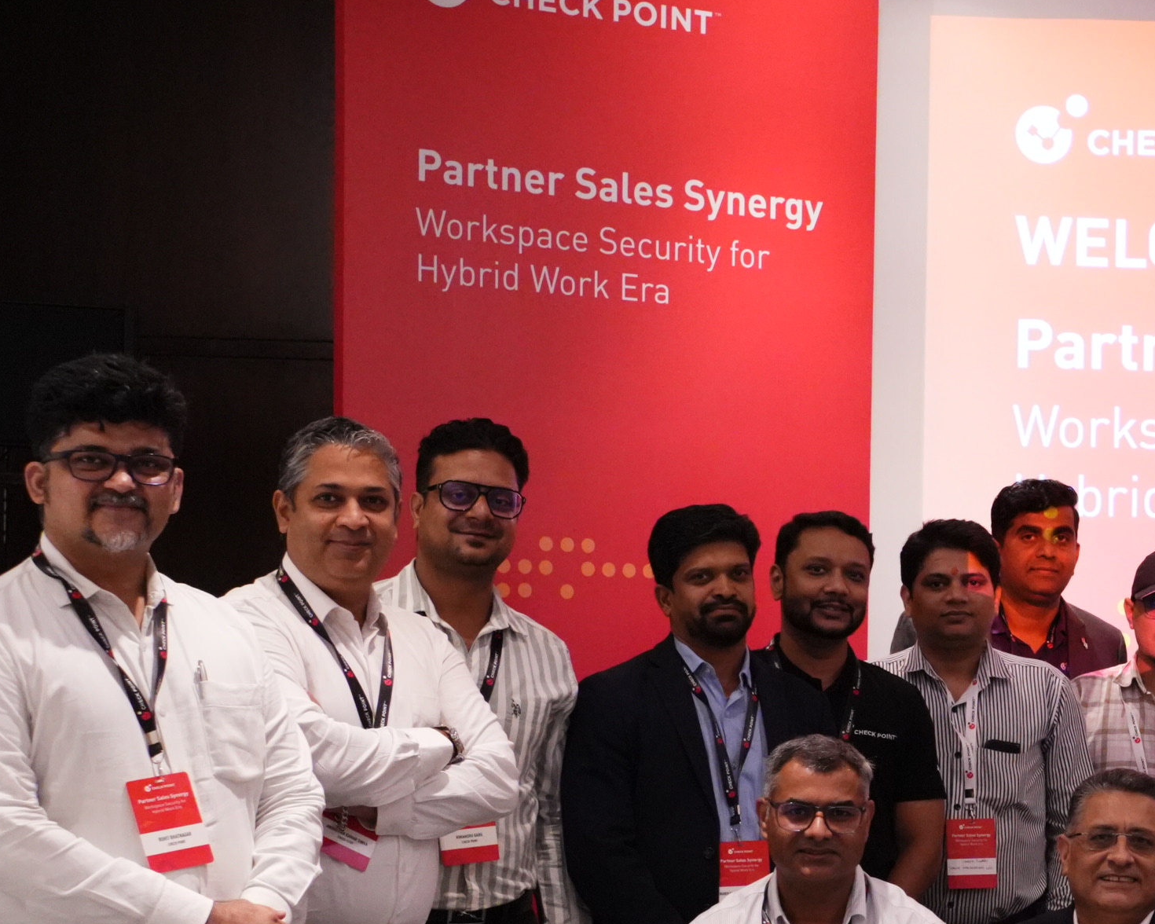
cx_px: 1613
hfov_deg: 17.2
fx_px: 3521
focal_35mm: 103
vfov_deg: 14.8
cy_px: 769
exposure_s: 1/160
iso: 5000
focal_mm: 35
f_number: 4.5
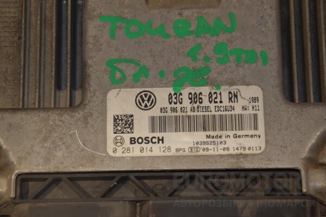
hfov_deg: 14.9
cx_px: 163
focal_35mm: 138
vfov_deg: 9.9
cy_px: 108
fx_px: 1250
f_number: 8
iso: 800
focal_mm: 92
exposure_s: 1/200
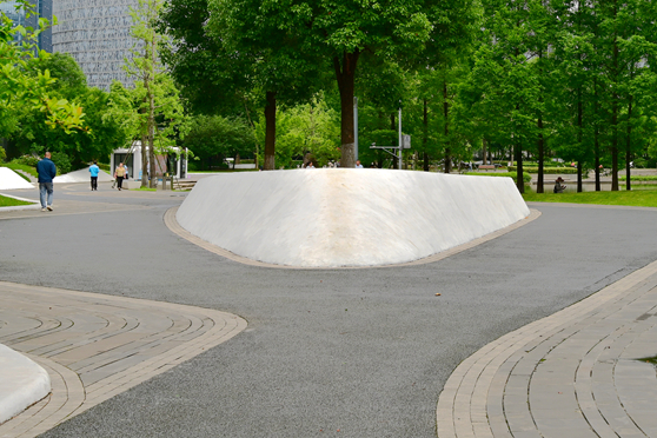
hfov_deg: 27.6
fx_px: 1315
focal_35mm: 72
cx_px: 511
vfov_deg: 18.7
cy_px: 73
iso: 100
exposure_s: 1/100
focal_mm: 33.5
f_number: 8
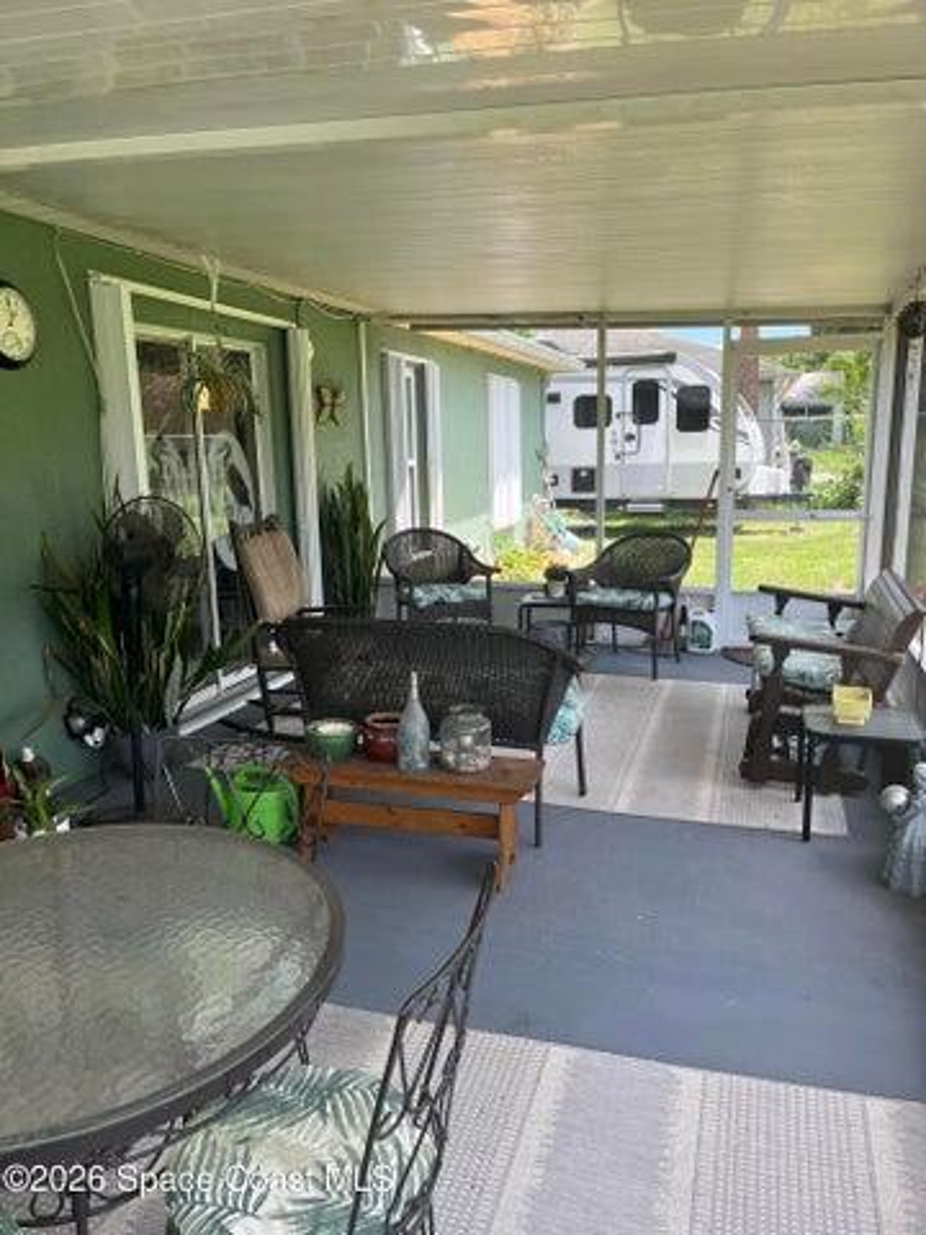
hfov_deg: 53.1
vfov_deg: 67.3
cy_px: 618
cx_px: 463
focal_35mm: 26
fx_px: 927
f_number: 1.6
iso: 50
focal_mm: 5.1
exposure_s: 1/342
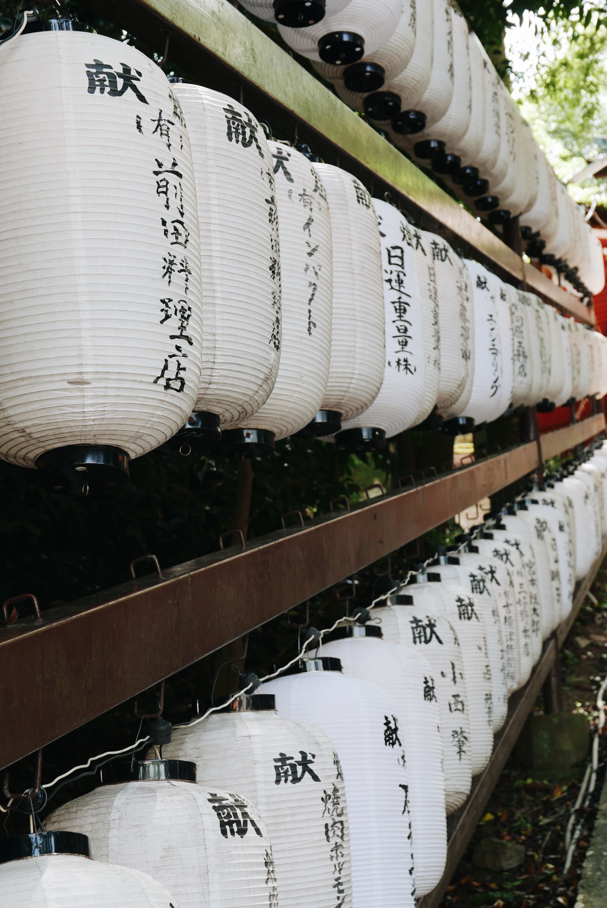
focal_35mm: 50
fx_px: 1262
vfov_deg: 39.6
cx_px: 304
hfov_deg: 27.0
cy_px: 454
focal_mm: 22.7
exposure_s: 1/125
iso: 200
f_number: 4
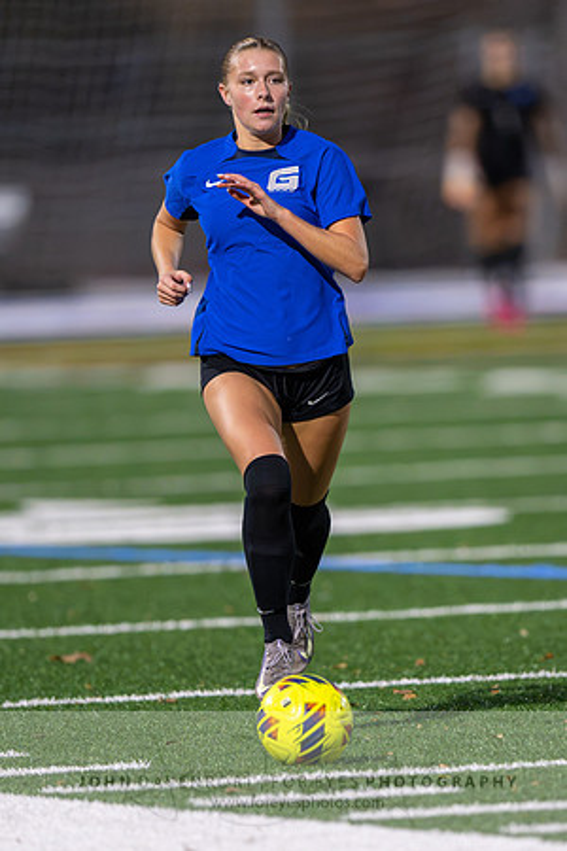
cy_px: 470
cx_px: 342
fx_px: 15650
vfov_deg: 3.1
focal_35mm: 662
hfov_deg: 2.1
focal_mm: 400
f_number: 2.8
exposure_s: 1/1000
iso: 5600
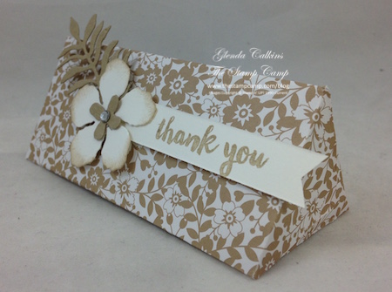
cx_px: 196
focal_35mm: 33
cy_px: 146
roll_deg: -2.2
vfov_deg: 42.8
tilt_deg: -20.9
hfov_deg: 55.5
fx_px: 373
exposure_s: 1/60
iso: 64
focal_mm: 4.12
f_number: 2.4
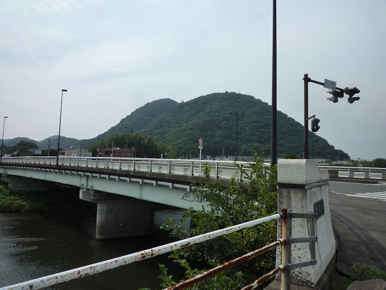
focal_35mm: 25
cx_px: 193
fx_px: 279
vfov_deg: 54.9
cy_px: 145
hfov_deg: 69.4
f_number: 4.5
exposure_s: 1/800
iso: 125
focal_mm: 4.4
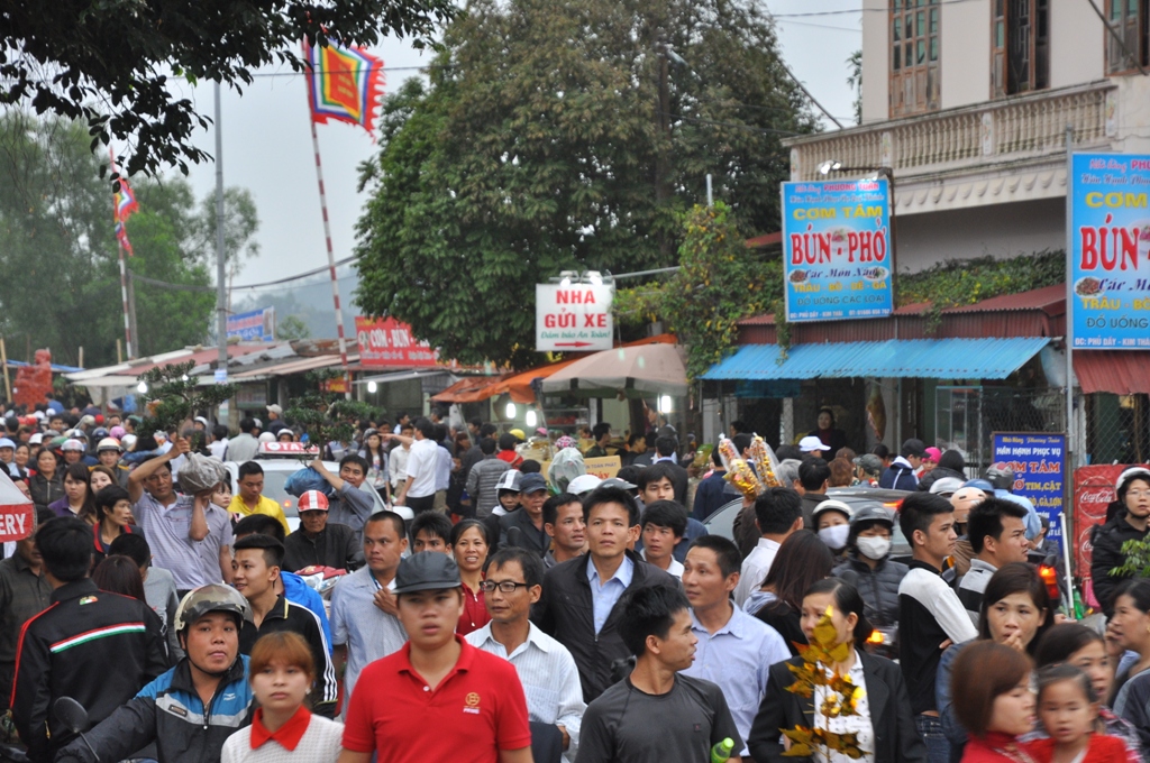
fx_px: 3350
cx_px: 575
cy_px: 382
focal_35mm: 105
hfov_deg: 19.5
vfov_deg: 13.0
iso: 500
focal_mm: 70
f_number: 5.6
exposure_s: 1/40
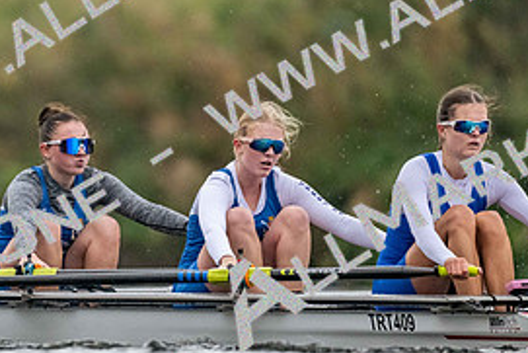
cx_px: 62
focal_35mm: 1284
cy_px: 167
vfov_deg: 1.1
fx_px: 18841
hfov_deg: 1.6
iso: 4500
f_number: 4
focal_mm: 600
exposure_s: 1/2500
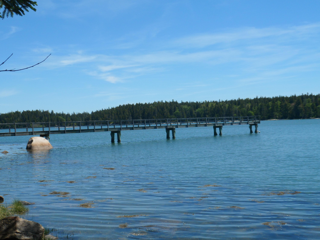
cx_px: 160
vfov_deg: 28.0
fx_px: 481
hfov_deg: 36.8
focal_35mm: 52
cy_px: 120
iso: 80
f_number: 4.3
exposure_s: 1/750
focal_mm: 8.1
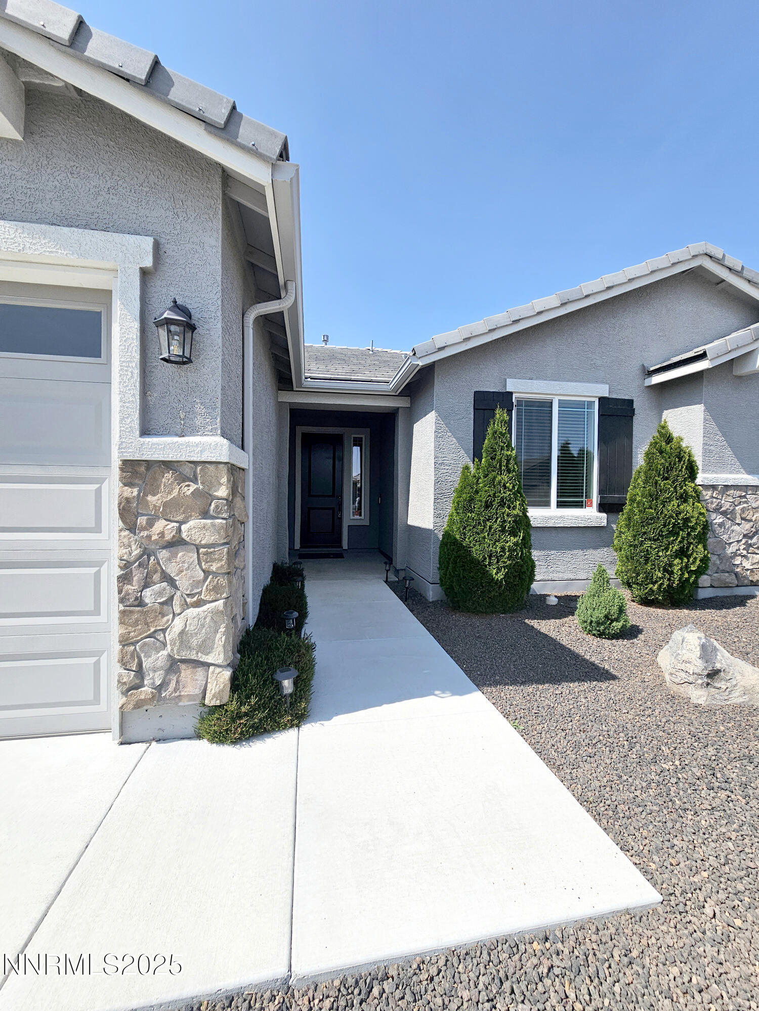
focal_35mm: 13
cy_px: 506
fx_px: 380
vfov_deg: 106.2
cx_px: 380
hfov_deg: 89.9
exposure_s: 1/2686
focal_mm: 2.2
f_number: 2.2
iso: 50
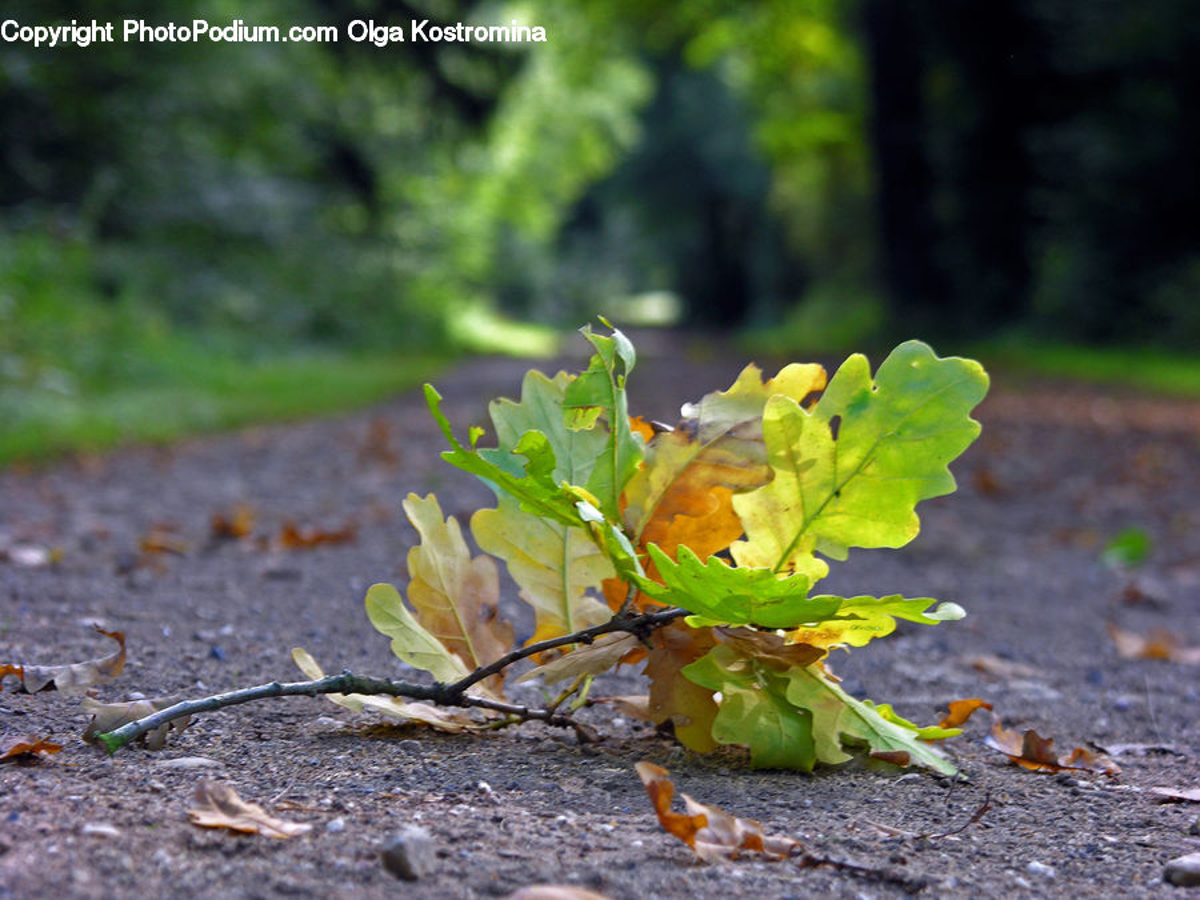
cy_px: 450
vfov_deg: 10.5
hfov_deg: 14.0
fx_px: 4888
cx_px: 600
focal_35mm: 141
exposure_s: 1/47.1
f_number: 3.8
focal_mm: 35.9
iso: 50
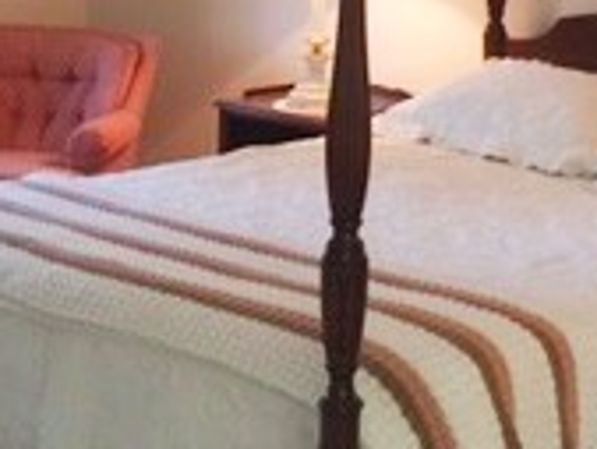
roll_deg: -2.6
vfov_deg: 13.2
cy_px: -60
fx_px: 1898
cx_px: 424
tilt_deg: -3.2
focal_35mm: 110
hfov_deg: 17.8
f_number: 2.2
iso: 80
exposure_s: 1/15
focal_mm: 4.15
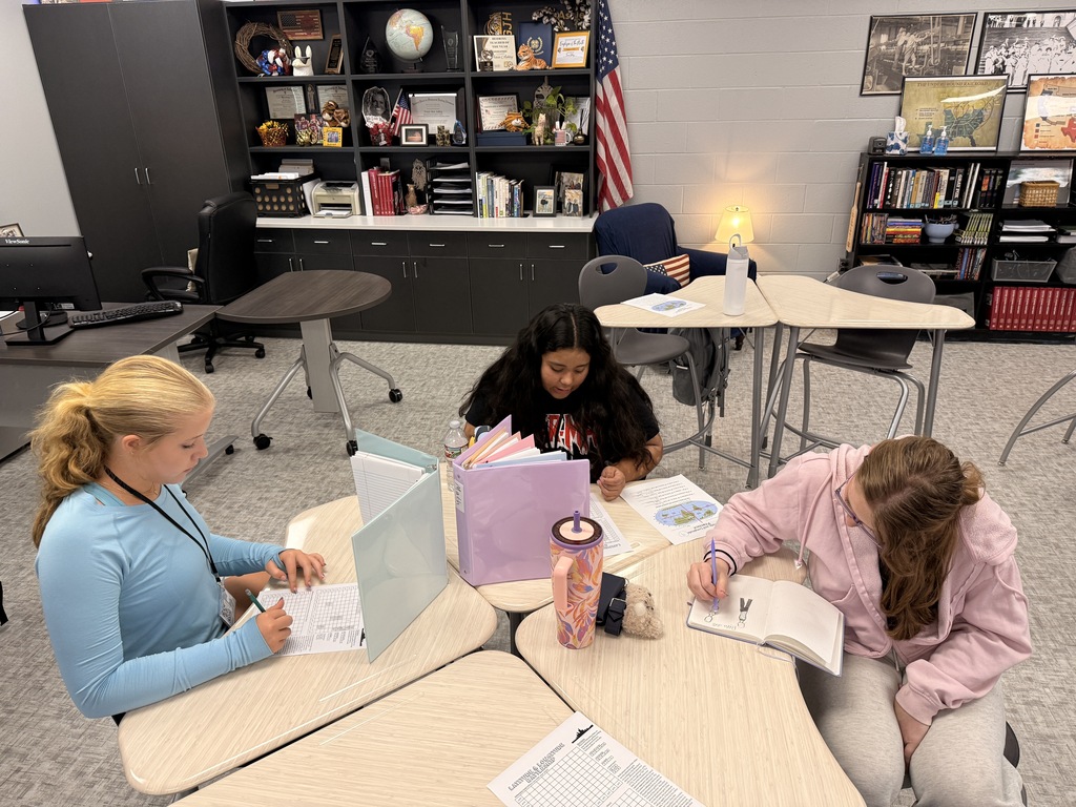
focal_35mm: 24
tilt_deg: -23.7
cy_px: 404
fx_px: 746
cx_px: 538
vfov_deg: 56.8
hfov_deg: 71.6
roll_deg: +1.9
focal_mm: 6.76
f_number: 1.78
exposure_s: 1/120
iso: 200
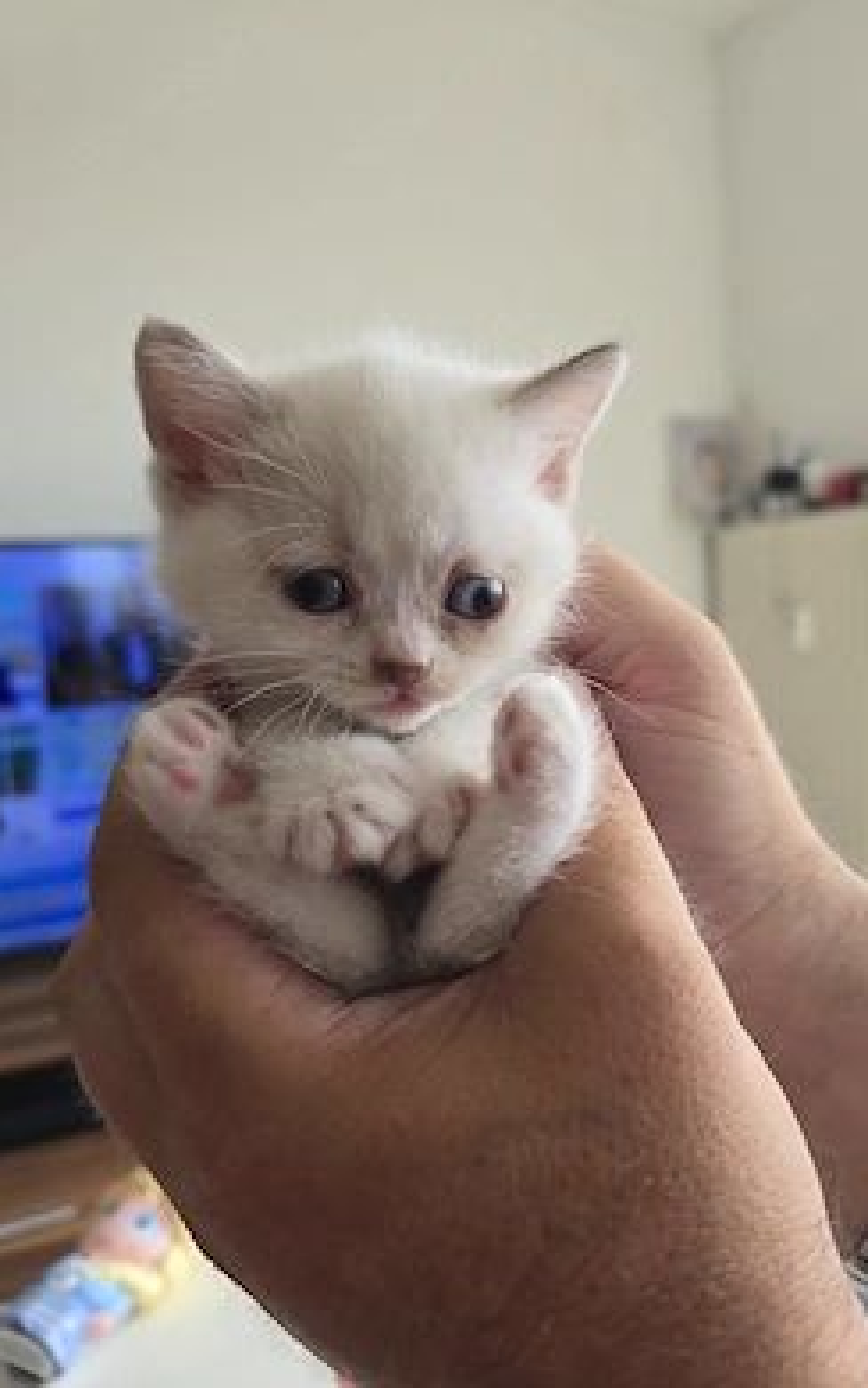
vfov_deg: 72.5
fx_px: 946
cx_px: 519
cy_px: 683
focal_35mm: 25
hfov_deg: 49.0
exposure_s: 1/101
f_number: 1.7
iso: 25
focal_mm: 6.3
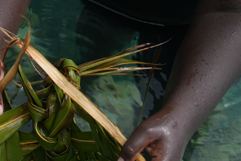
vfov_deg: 9.8
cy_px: 291
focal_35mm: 132
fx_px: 884
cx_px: -97
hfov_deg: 14.7
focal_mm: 35
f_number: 1.4
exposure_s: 1/4000
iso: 100
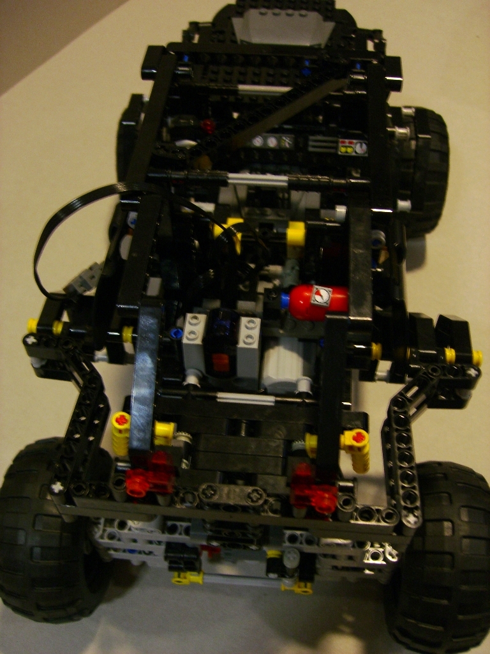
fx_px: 717
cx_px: 245
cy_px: 327
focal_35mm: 38
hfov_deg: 37.7
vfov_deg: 49.0
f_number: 2.8
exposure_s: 1/8
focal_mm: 7.9
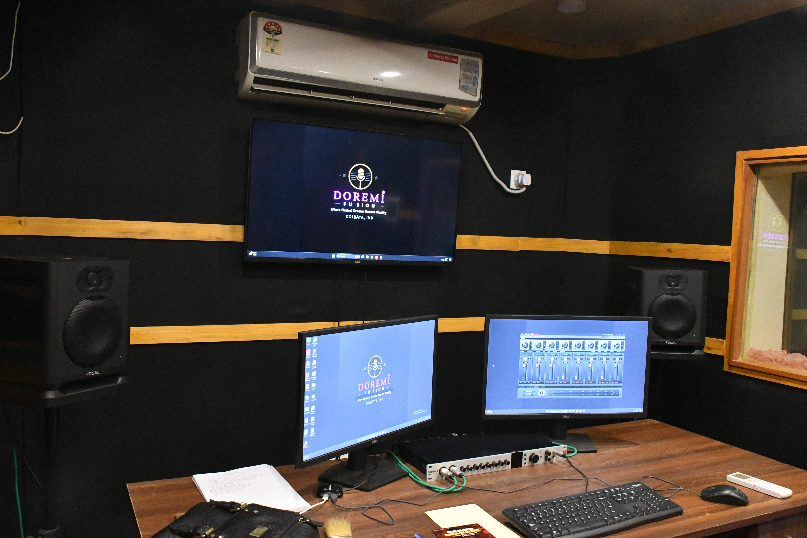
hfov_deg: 61.9
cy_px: 269
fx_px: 672
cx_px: 404
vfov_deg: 43.6
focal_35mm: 30
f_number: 10
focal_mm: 20
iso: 12800
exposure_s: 1/30
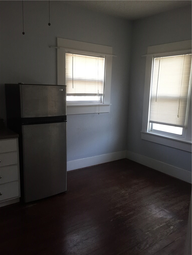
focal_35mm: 29
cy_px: 128
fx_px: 214
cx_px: 96
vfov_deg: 61.7
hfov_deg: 48.2
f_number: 2.2
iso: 50
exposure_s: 1/30
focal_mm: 4.15
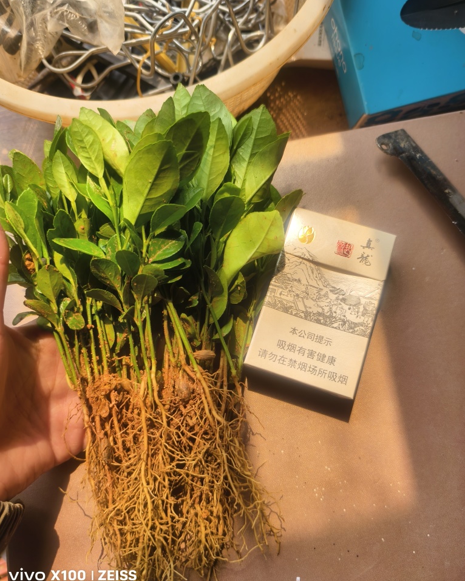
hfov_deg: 56.8
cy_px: 293
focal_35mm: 25
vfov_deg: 68.1
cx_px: 238
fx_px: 430
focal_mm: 5.6
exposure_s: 1/787
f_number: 1.57
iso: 72
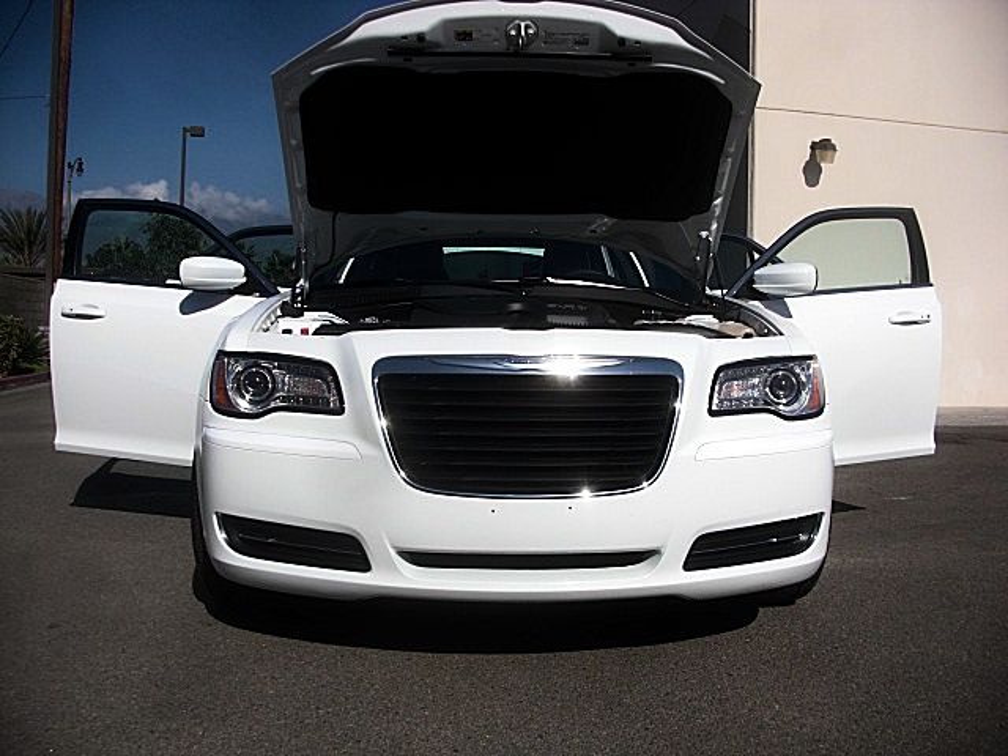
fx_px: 1048
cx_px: 504
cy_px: 378
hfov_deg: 51.4
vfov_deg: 39.7
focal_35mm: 36
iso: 50
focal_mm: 6.3
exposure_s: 1/250
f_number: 7.9
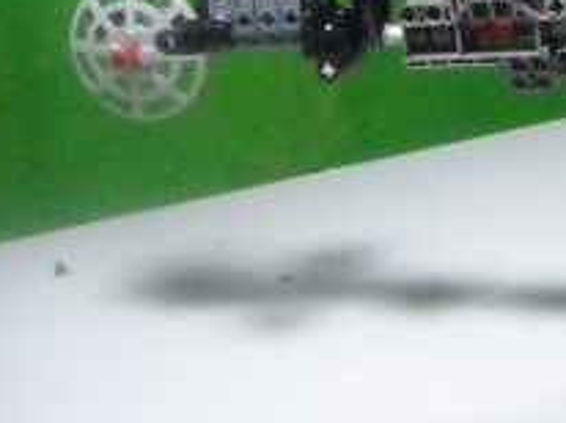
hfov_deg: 16.5
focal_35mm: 109
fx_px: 1780
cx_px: 846
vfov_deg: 13.4
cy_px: 8
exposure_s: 1/161
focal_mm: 5.7
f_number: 2.8
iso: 800
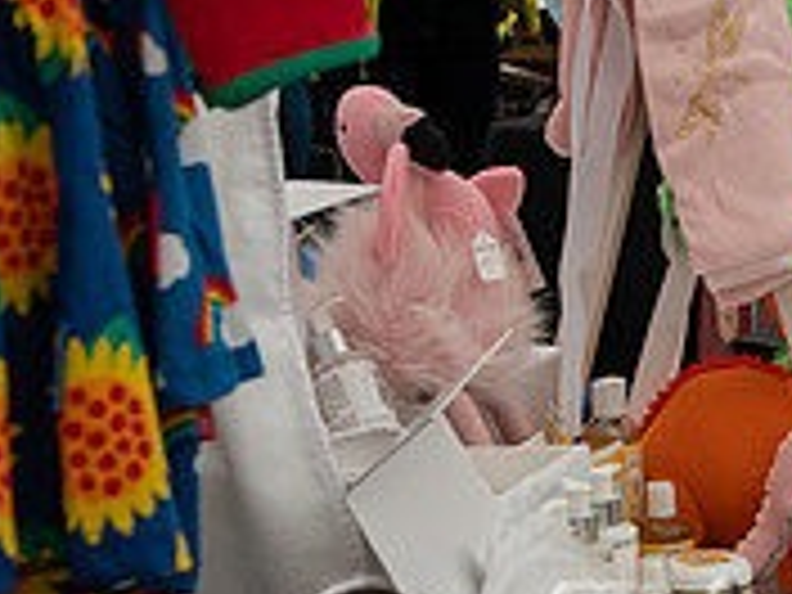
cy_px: 146
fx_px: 3478
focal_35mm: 152
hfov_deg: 12.5
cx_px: 1076
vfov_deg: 9.7
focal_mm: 48
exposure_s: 1/250
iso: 200
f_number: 6.3
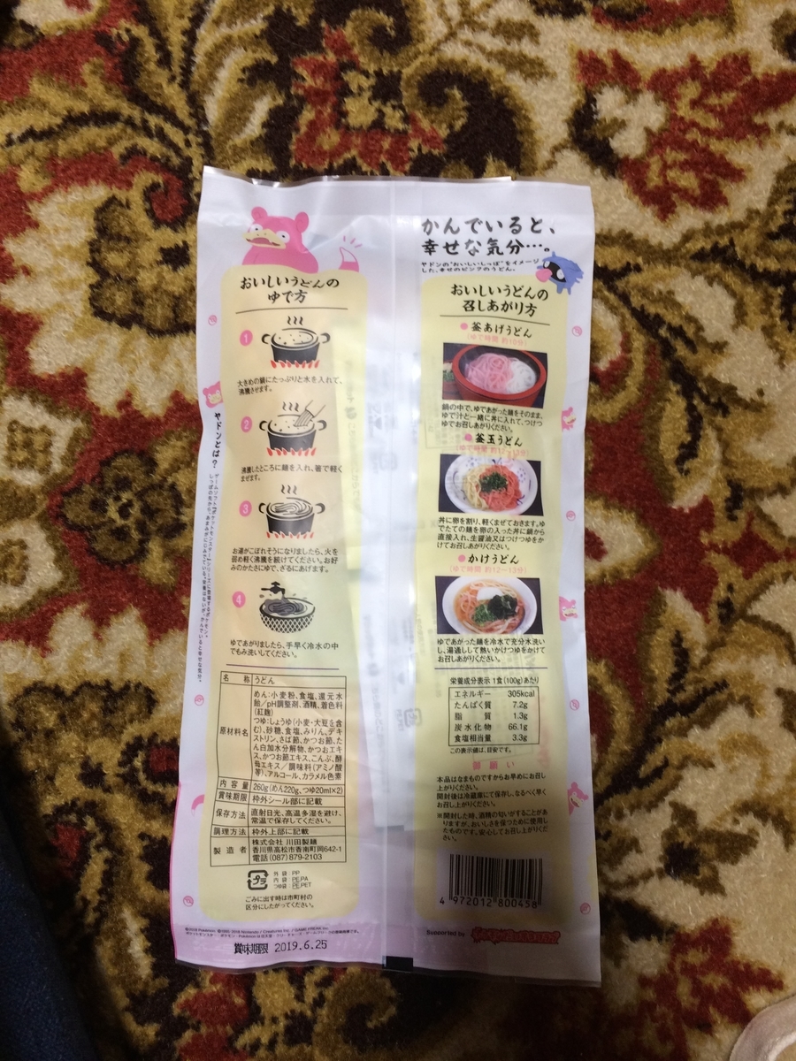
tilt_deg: -83.3
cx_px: 398
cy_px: 530
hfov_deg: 48.2
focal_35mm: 29
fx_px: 889
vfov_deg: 61.7
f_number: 2.2
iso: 64
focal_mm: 4.15
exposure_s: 1/30
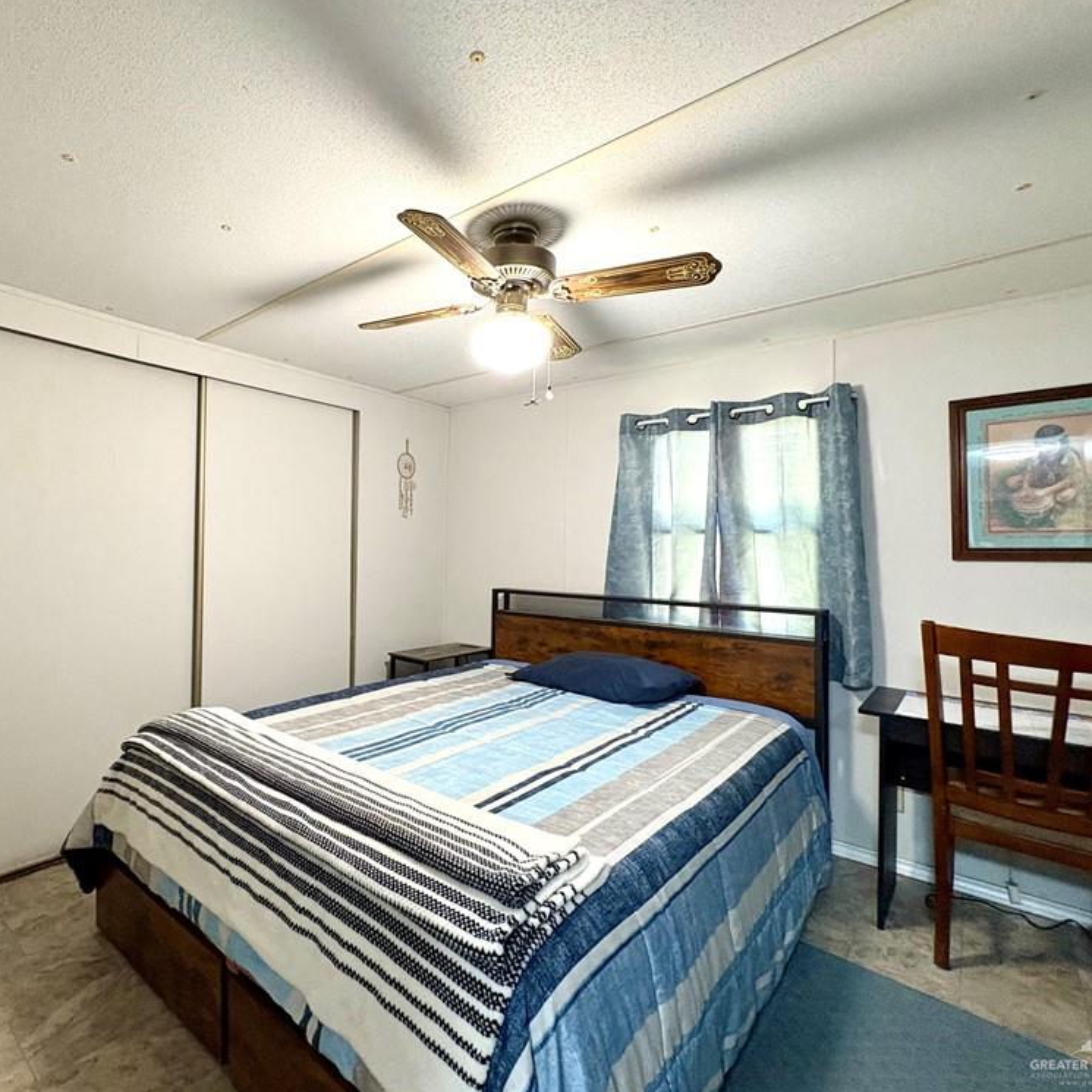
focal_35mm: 17
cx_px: 413
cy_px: 534
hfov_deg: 82.5
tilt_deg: +1.0
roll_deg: -0.4
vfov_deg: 84.0
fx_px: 607
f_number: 2.2
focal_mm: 2.22
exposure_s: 1/60
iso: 400
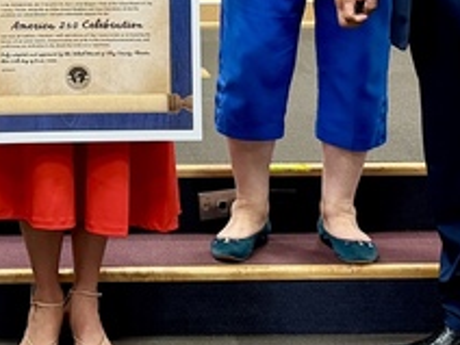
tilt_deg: -3.3
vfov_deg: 12.5
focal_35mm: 116
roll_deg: -0.6
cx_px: -54
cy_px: -52
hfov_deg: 16.4
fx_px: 1541
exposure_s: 1/60
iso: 200
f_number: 1.78
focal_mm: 6.76
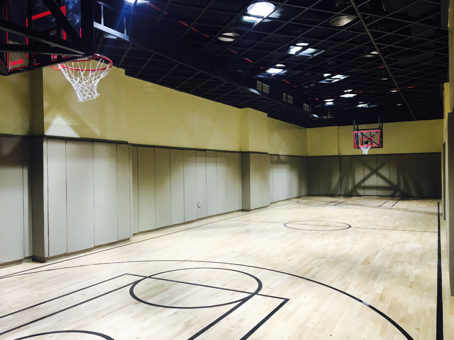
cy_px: 170
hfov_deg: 61.7
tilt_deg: -1.1
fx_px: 380
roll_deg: -0.1
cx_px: 227
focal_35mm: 29
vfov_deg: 48.2
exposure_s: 1/33
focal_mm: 4.15
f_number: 2.2
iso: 80
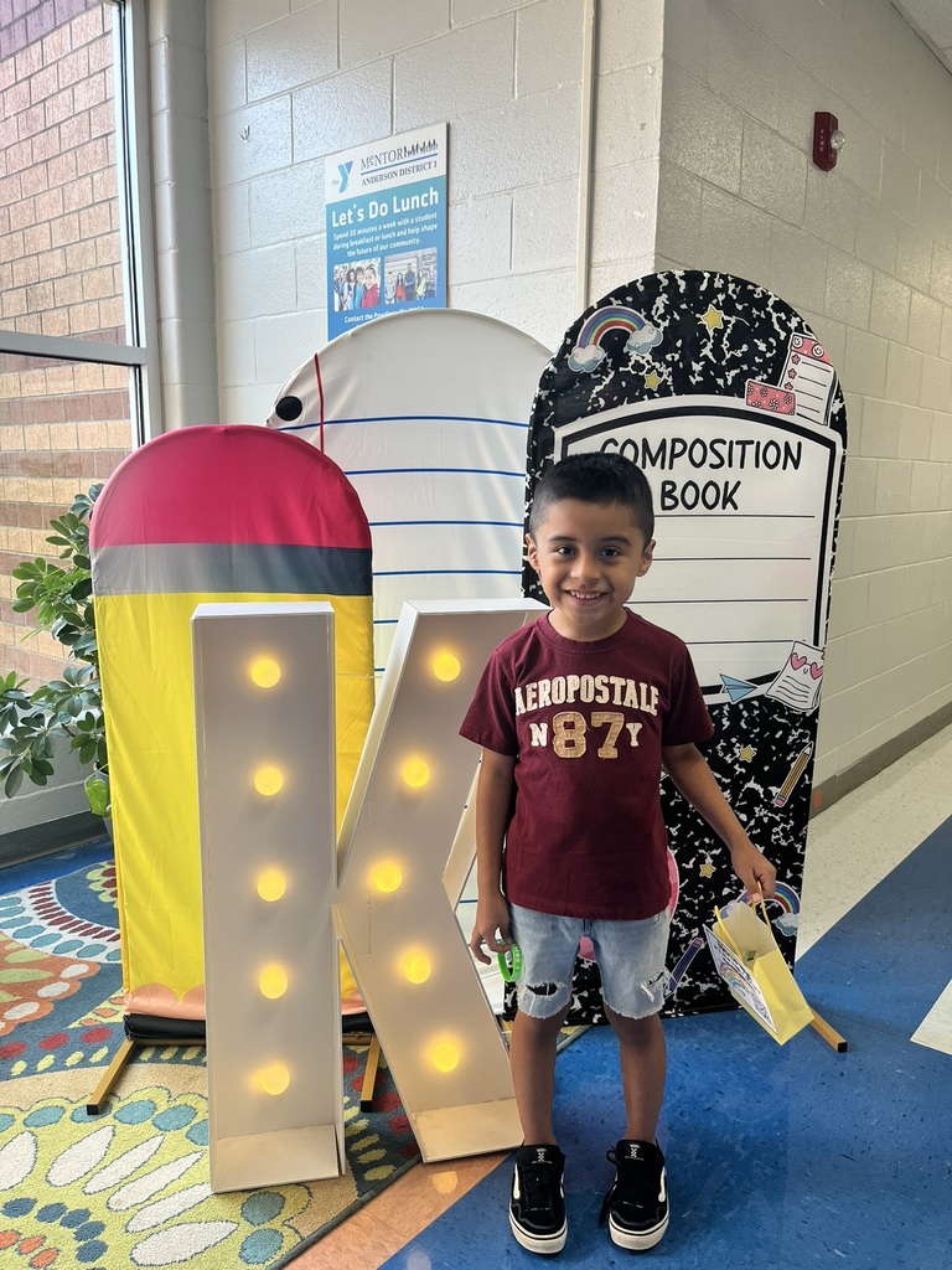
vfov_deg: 67.3
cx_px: 476
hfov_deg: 53.1
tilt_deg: -10.6
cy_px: 635
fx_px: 953
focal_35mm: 26
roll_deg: +0.3
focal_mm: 5.1
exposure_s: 1/120
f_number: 1.6
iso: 80
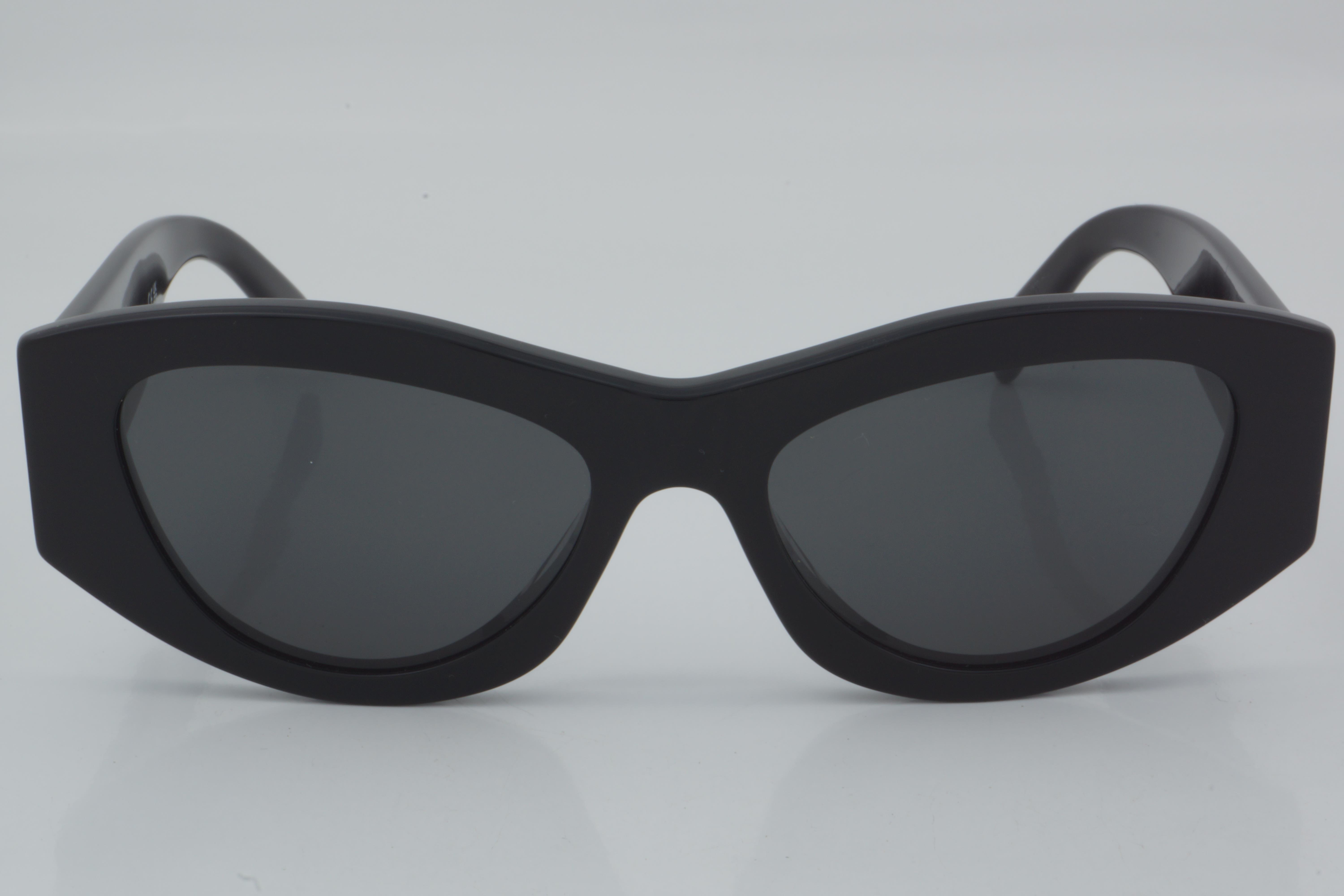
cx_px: 672
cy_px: 448
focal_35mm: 82
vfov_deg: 16.6
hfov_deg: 24.6
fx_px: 3080
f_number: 32
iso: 100
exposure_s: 1/4
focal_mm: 55
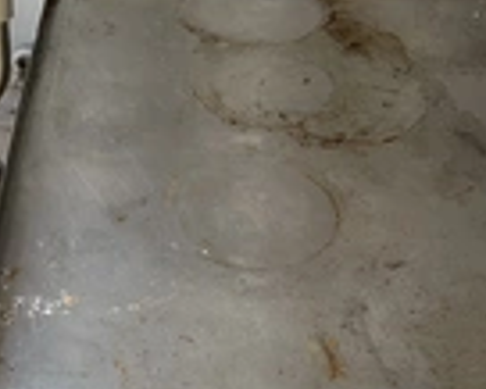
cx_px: 257
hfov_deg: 23.0
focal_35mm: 83
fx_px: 1195
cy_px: 318
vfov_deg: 18.3
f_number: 1.8
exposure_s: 1/122
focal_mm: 3
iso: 20
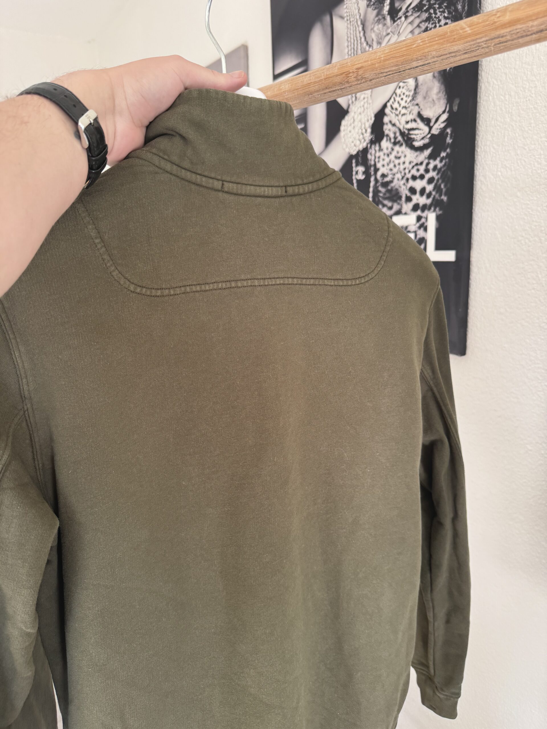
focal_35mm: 24
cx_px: 274
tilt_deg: -13.8
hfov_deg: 56.8
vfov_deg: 71.6
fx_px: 506
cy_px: 364
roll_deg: +2.0
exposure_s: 1/121
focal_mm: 6.76
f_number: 1.78
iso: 125
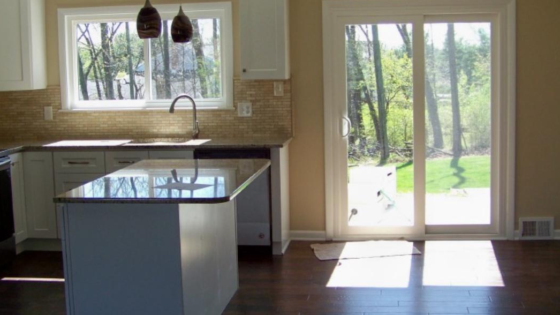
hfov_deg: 38.5
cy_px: 133
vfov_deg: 22.2
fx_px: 802
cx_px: 290
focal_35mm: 54
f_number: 2.8
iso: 68
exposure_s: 1/125
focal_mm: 5.85
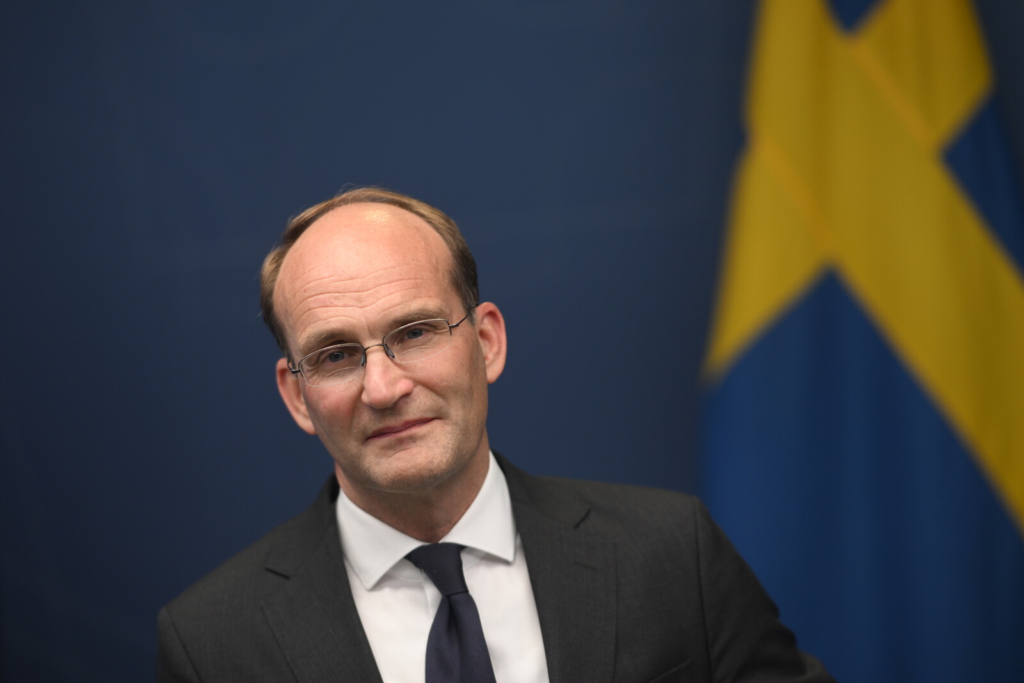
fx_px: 2987
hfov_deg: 19.5
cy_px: 342
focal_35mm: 105
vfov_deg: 13.0
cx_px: 512
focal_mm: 105
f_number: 2
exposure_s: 1/200
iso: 640
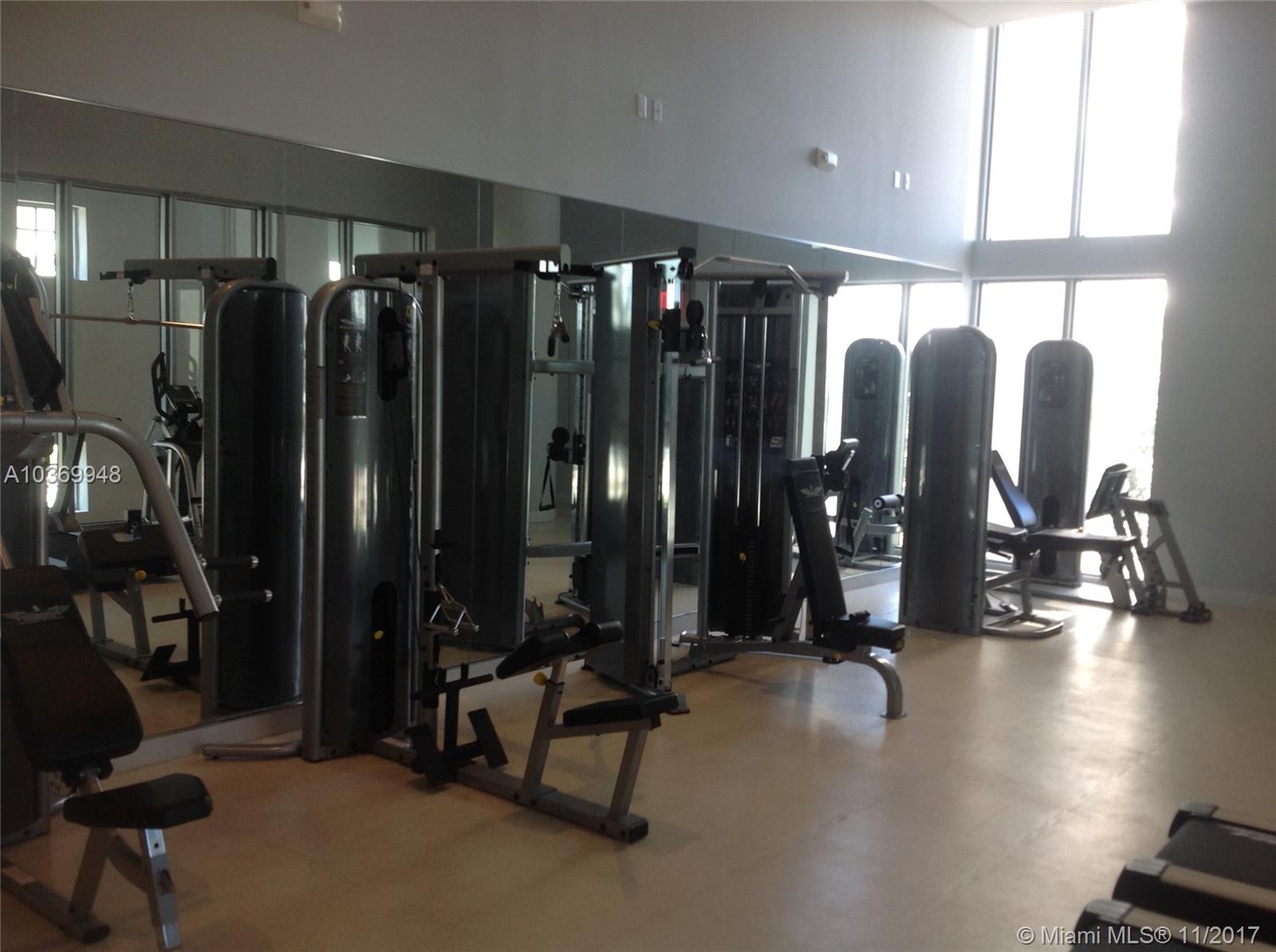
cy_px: 476
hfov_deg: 52.7
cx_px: 638
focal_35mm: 35
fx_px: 1288
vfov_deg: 40.6
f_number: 2.4
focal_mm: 4.28
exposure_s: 1/30
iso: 64
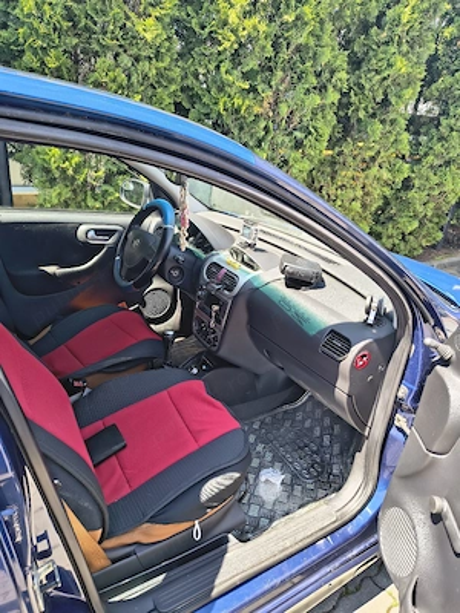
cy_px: 306
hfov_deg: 56.8
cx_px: 230
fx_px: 425
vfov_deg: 71.6
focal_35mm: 24
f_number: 1.8
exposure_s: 1/286
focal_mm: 5.56
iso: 100
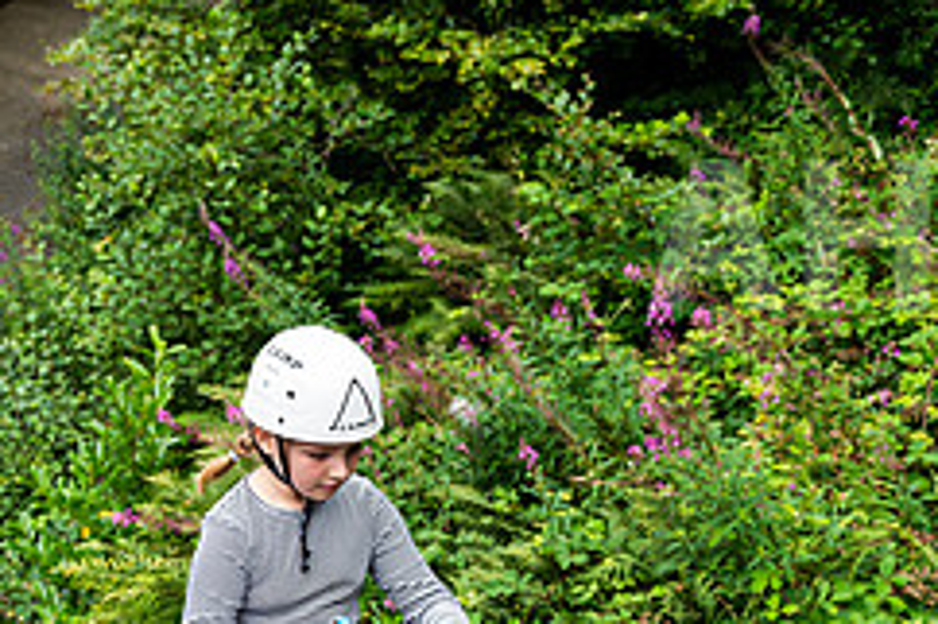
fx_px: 1744
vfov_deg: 19.4
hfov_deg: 29.1
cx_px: 120
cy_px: 694
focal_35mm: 67
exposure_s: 1/200
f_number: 4
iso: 100
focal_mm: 28
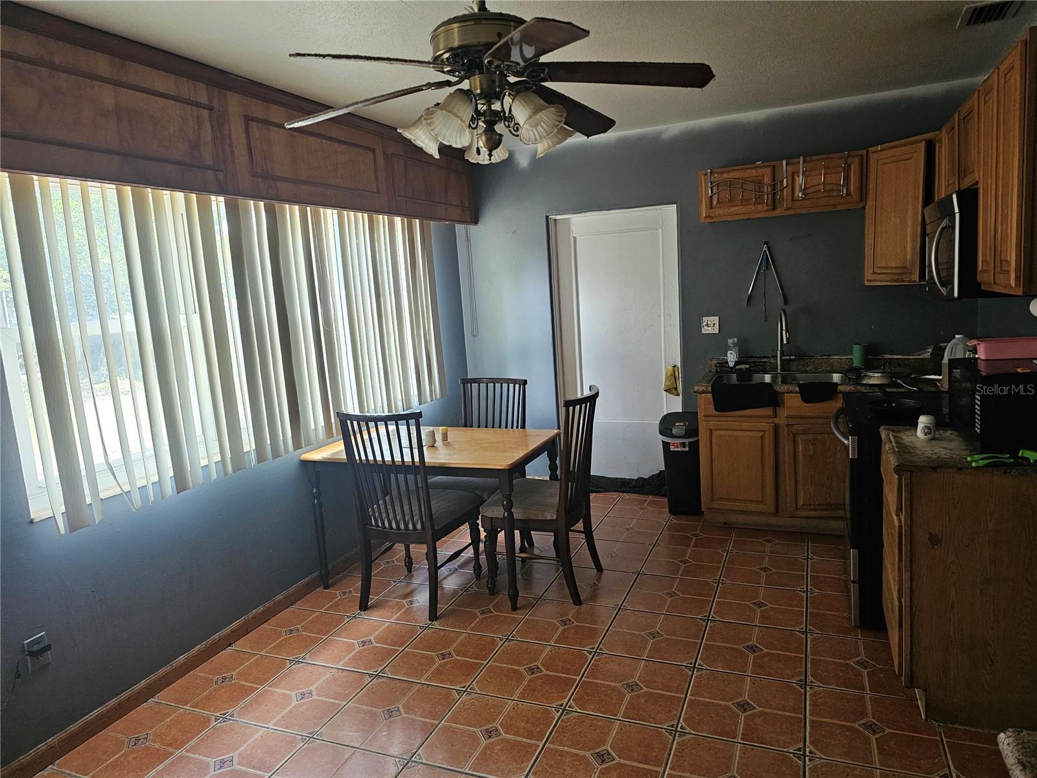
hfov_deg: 73.9
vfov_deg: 58.9
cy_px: 389
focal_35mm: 23
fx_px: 689
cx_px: 518
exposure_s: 1/170
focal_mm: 6.3
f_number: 1.7
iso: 640
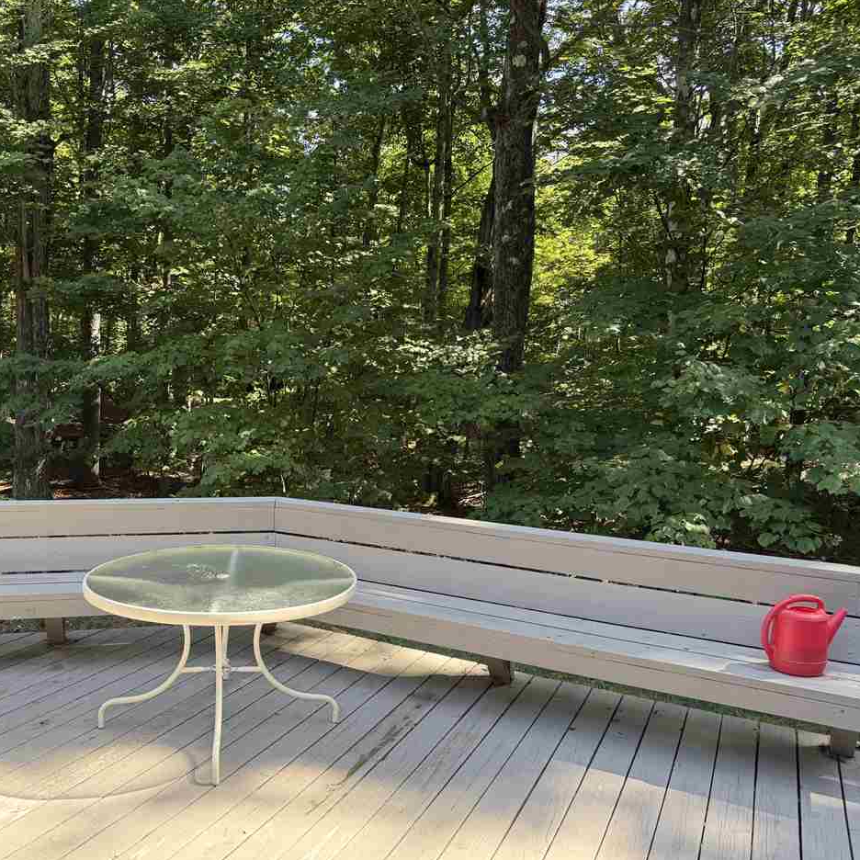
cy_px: 438
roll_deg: -1.5
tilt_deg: -5.3
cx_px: 304
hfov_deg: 54.8
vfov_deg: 55.6
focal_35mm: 29
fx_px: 815
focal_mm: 6.76
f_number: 1.78
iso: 100
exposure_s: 1/243
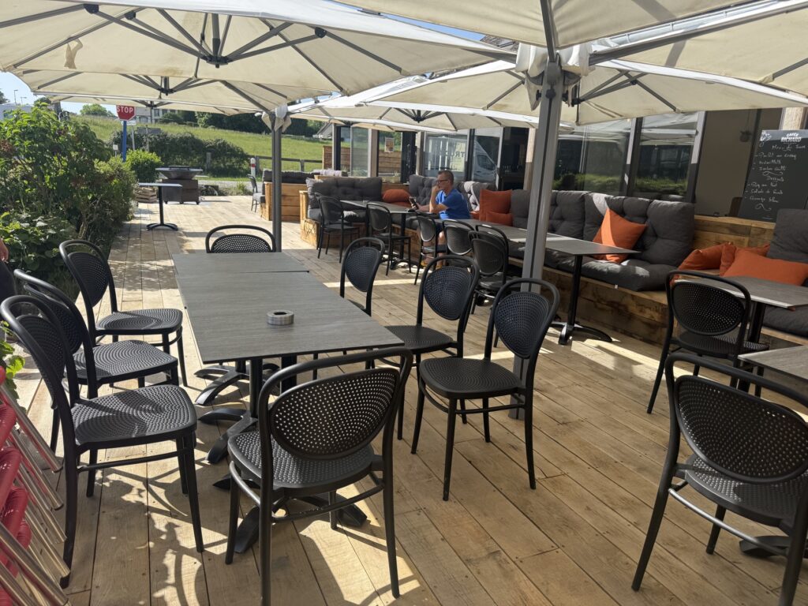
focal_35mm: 24
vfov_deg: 56.8
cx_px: 404
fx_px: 560
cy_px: 303
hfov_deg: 71.6
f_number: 1.78
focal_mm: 6.76
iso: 80
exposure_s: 1/2232
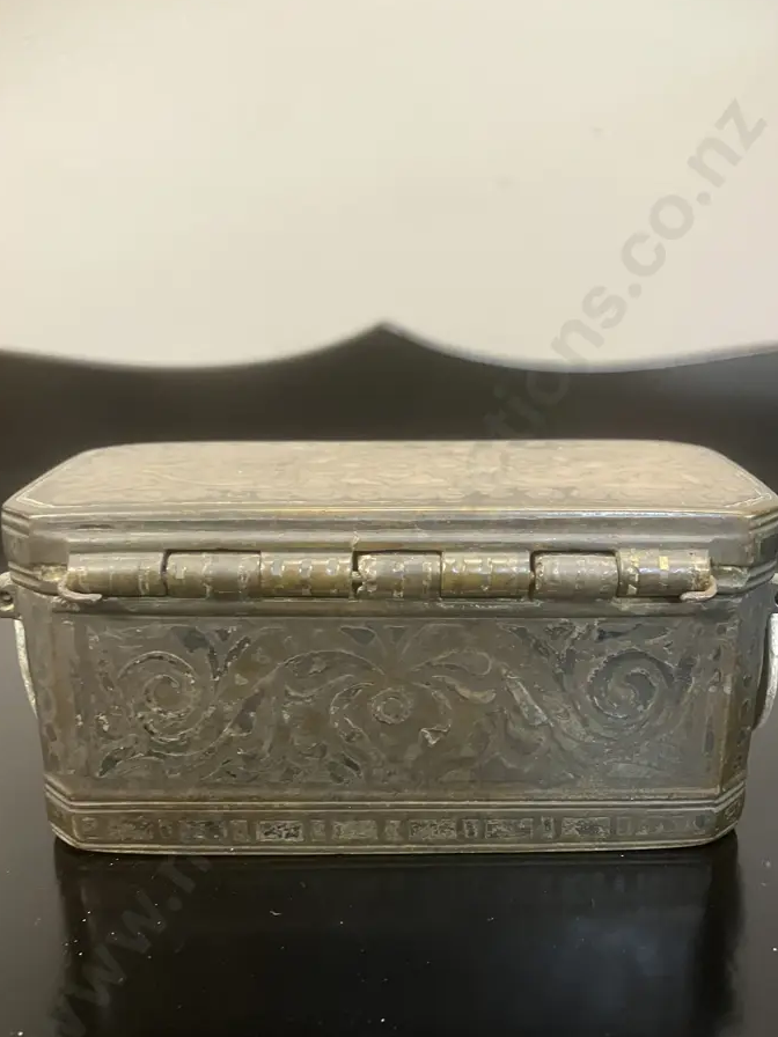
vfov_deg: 56.6
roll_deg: -0.3
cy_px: 584
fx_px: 959
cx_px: 395
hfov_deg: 44.2
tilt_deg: -17.2
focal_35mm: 32
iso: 320
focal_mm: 3.99
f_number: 1.8
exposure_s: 1/25
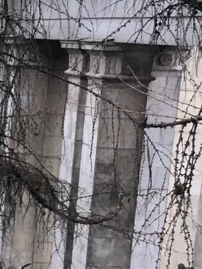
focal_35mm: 125
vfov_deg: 15.7
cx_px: -290
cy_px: 186
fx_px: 973
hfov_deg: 10.2
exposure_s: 1/25
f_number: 1.8
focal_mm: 4
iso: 40
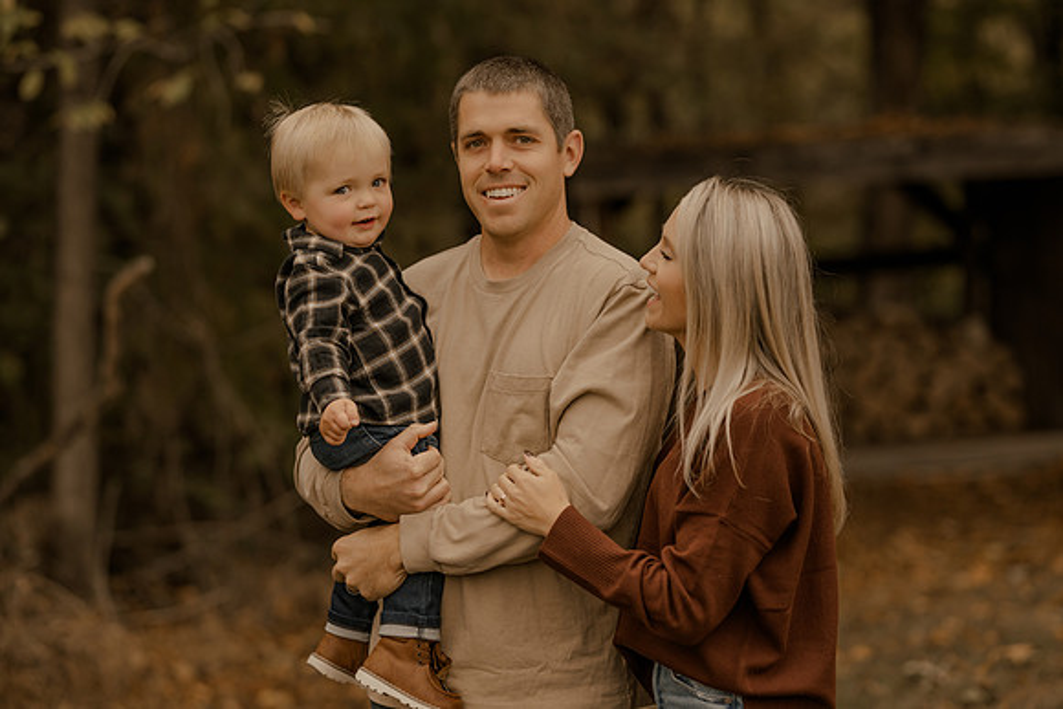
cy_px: 354
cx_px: 532
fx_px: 2510
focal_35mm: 85
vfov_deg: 16.1
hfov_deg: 23.9
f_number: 2
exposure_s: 1/640
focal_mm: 85
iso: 200
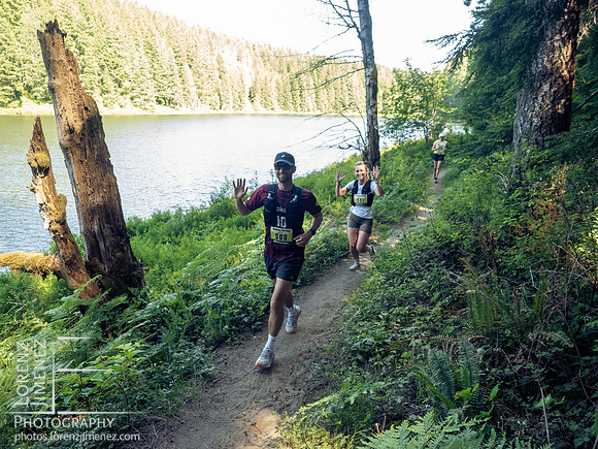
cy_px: 224
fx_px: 415
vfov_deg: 56.8
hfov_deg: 71.6
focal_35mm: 24
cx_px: 299
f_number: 2.8
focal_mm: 12
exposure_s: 1/1000
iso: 2500
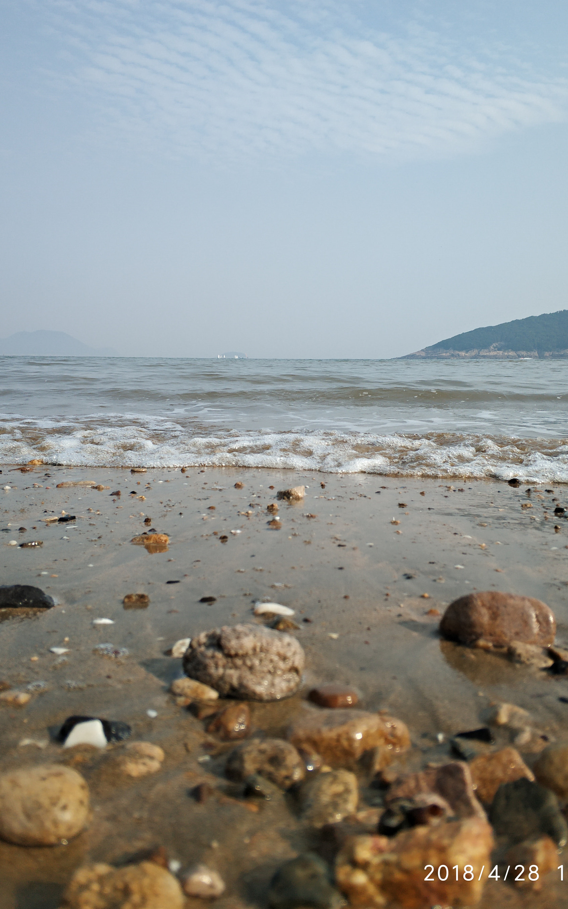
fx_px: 718
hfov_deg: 43.1
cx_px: 298
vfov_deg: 64.6
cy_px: 450
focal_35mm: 29
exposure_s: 1/1280
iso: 100
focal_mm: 3.82
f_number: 1.8
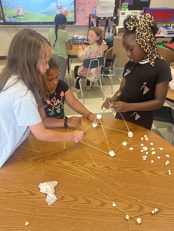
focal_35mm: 28
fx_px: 188
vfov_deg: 63.4
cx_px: 86
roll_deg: -1.4
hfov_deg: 49.7
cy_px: 108
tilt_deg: -31.2
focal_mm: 4.2
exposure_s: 1/60
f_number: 1.6
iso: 80
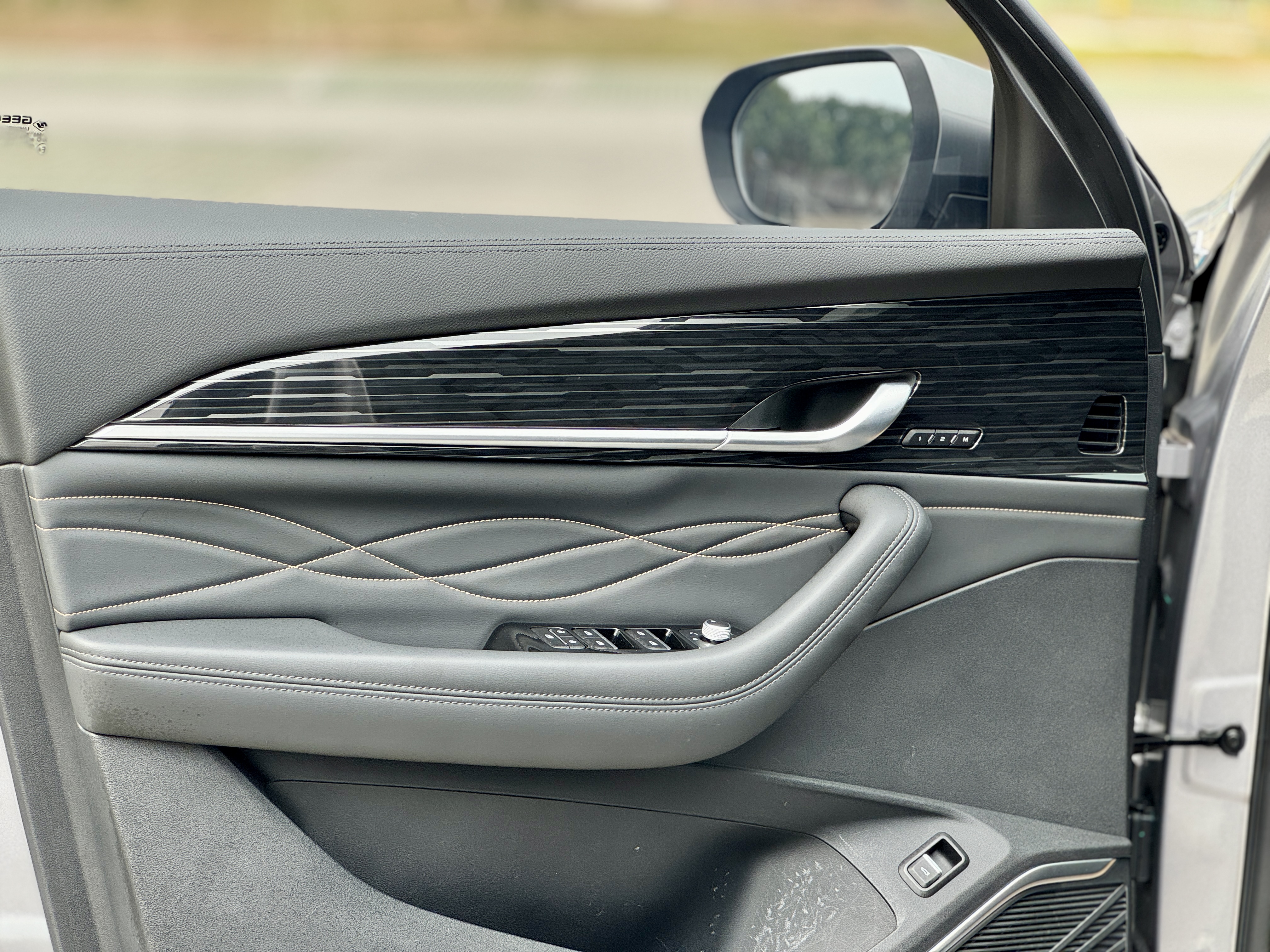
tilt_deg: -9.8
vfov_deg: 19.1
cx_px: 635
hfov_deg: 25.3
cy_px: 476
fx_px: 2825
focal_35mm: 77
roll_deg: +1.0
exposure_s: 1/99
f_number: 2.8
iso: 50
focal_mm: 9
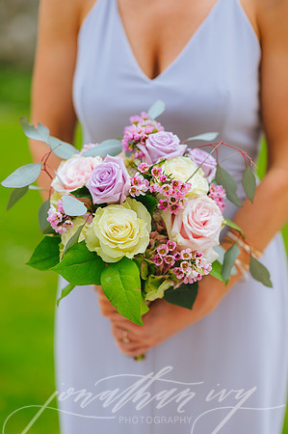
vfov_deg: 23.9
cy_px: 217
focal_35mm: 85
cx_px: 144
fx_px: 1022
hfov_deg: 16.0
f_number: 2
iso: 200
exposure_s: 1/2500
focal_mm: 85
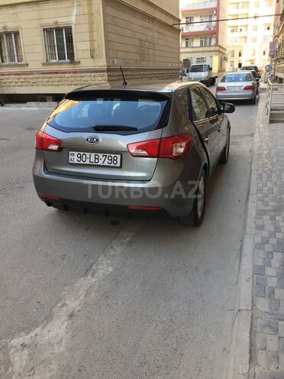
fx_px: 317
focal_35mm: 29
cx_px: 142
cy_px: 190
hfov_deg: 48.2
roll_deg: +2.2
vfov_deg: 61.7
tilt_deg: -18.6
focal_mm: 4.15
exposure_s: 1/100
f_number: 2.2
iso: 32
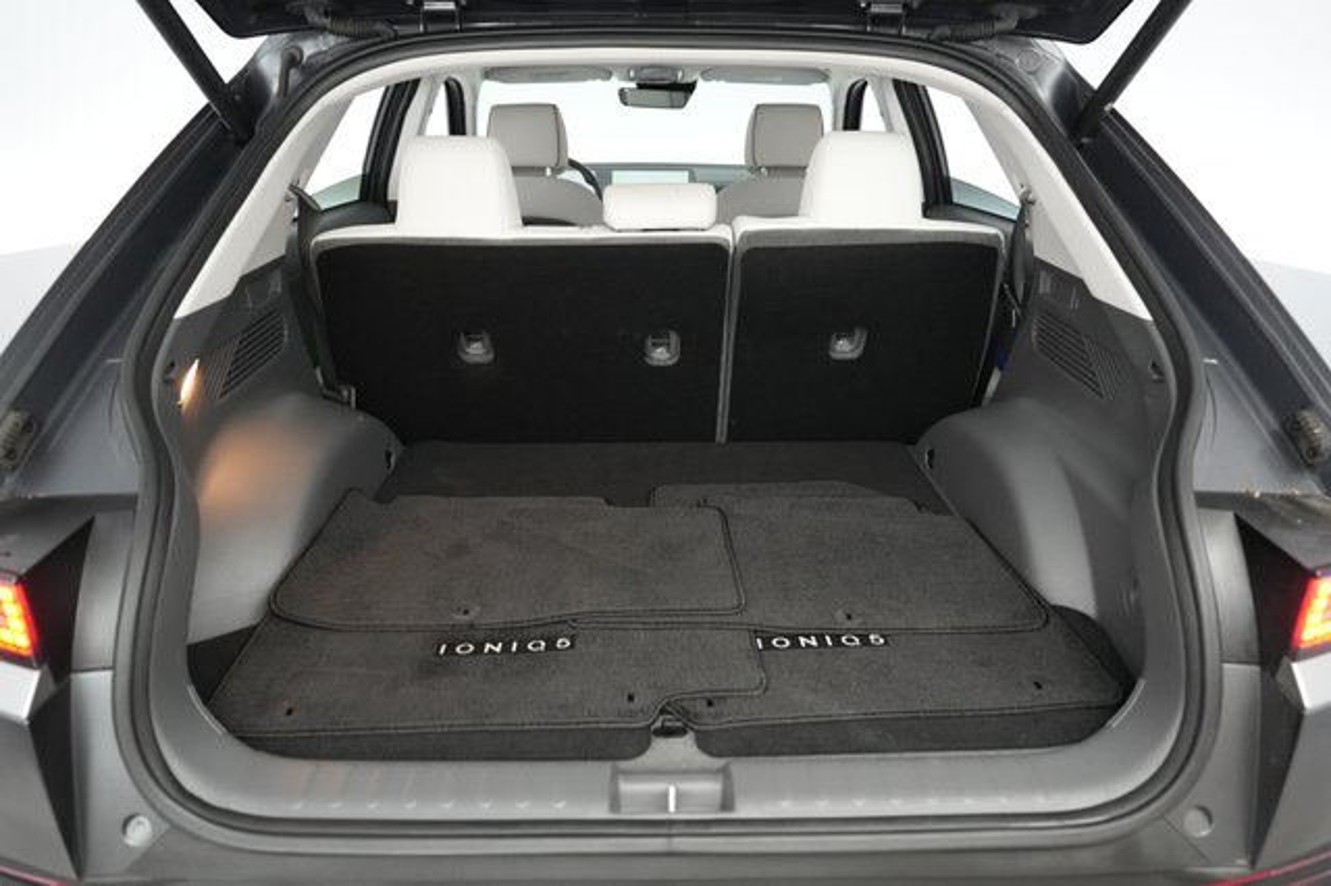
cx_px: 666
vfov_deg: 53.1
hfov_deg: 73.8
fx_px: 887
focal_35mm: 24
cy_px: 443
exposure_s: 1/160
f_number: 2.8
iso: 5000
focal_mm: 24
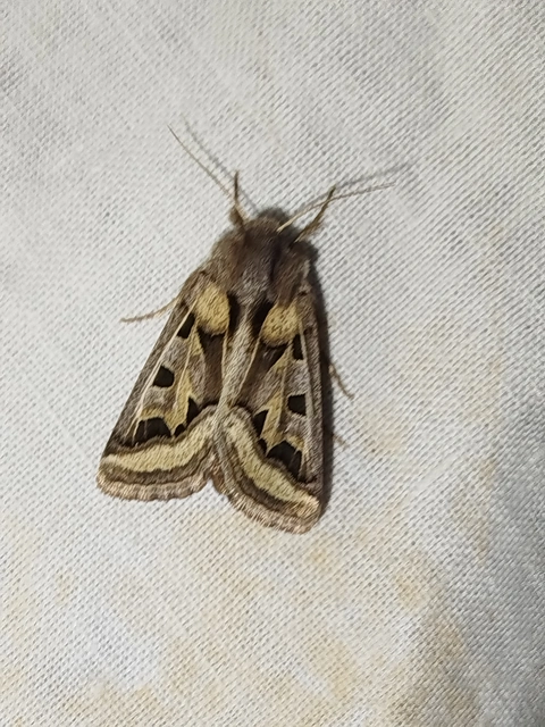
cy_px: 364
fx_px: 1847
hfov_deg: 16.8
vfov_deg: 22.3
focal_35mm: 88
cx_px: 272
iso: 80
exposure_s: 1/50
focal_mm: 5.31
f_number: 1.7
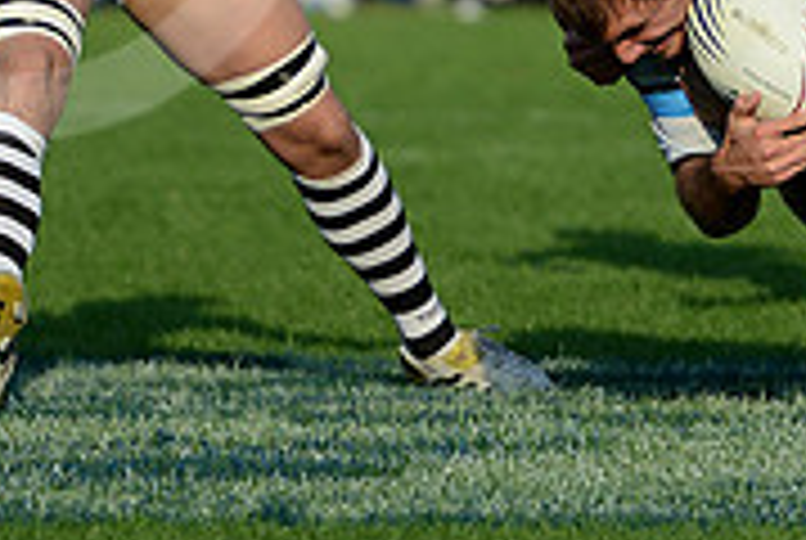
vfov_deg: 2.1
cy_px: -178
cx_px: 774
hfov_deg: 3.2
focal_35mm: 647
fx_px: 14509
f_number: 2.8
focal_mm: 200
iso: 320
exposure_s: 1/2500
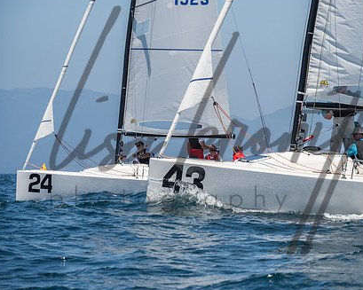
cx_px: 248
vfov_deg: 9.2
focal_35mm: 167
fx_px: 1794
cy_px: 133
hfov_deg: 11.5
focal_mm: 125
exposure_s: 1/1000
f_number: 6.3
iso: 400
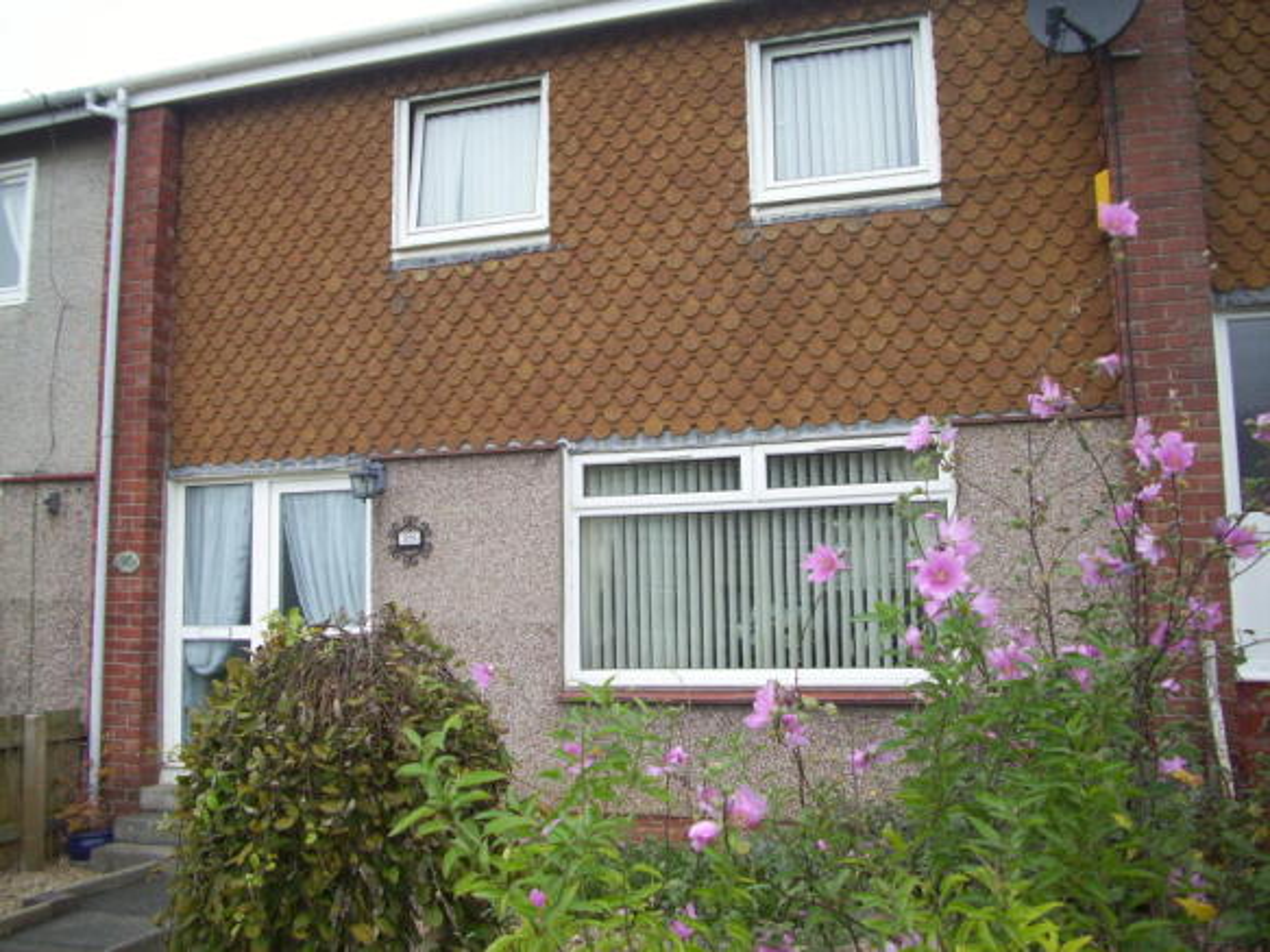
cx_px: 635
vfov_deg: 41.8
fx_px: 1247
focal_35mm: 34
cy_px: 476
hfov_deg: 54.0
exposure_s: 1/100
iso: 80
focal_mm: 5.7
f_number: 2.9
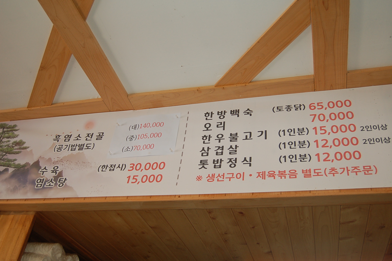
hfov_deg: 55.1
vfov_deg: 38.3
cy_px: 130
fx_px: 375
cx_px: 196
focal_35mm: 34
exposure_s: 1/90
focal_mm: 23
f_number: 3.8
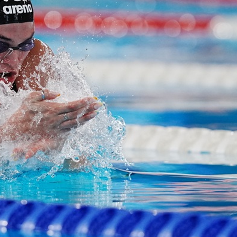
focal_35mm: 1286
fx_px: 9961
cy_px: 91
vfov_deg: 1.4
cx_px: 4
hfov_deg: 1.4
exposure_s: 1/2000
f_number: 3.2
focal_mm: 400
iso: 1600
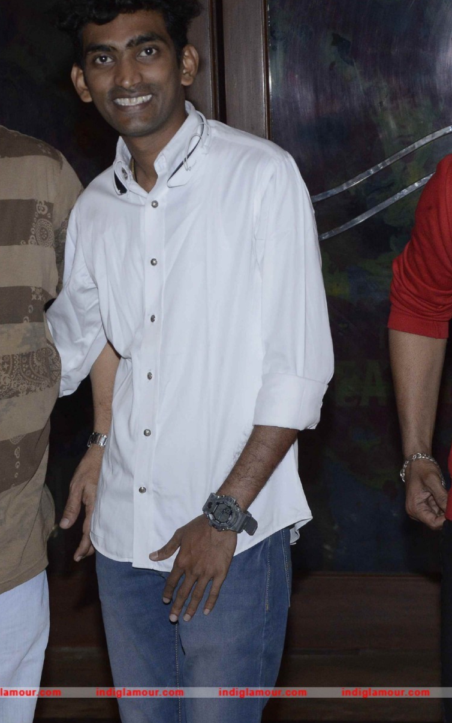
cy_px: 308
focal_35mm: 120
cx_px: 150
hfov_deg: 10.9
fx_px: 2365
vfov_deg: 17.4
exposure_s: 1/160
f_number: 7.1
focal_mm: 42
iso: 800
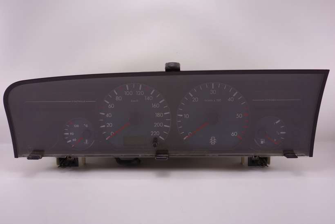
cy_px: 112
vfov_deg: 29.9
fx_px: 419
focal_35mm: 45
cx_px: 168
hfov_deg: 43.6
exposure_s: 1/80
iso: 125
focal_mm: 16.78
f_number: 3.2
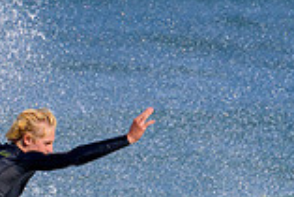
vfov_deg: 0.5
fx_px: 21285
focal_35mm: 2604
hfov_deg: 0.8
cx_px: -6
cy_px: 242
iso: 720
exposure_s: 1/2000
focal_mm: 600
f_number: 11
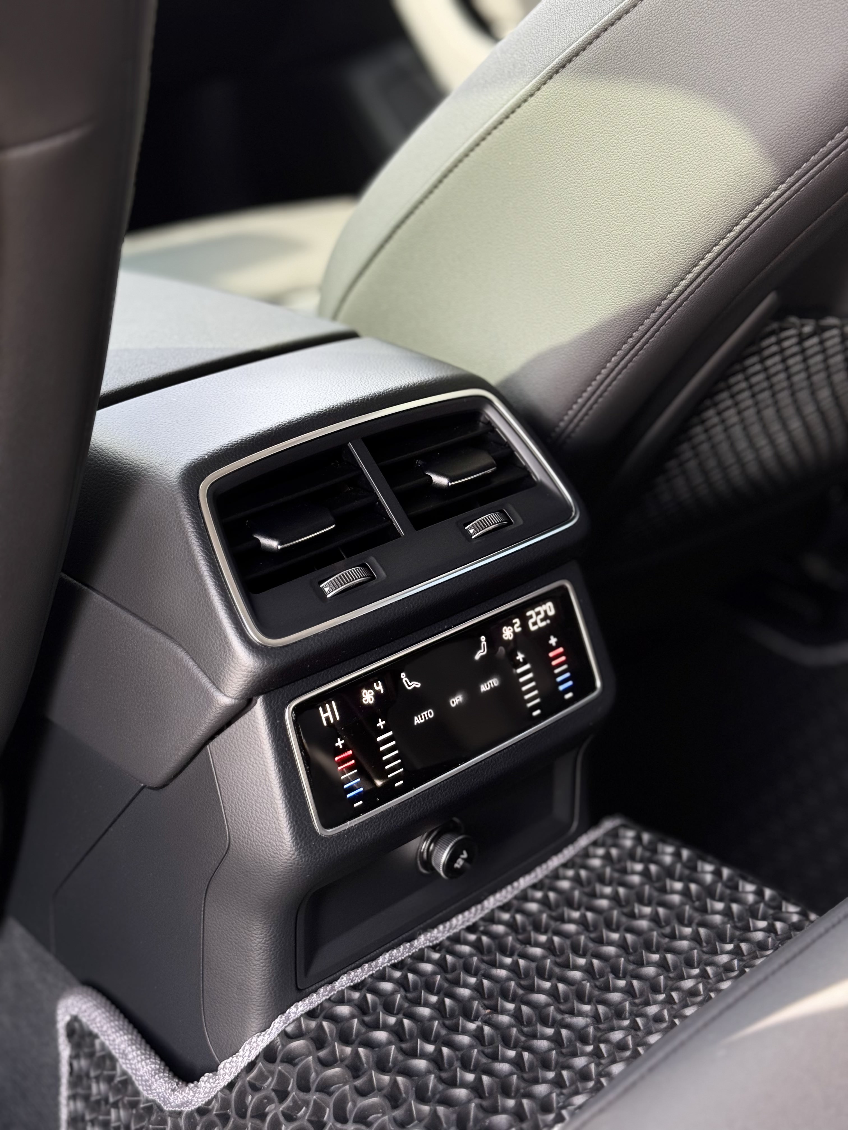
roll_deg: +0.4
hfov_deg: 30.3
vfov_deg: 39.7
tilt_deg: -26.9
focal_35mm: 48
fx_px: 1568
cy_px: 565
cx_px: 424
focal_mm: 6.76
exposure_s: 1/121
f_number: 1.78
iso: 100
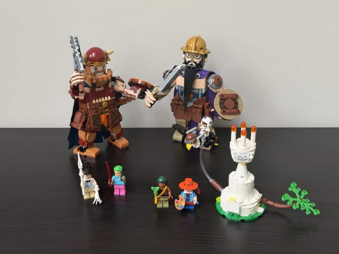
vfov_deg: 30.3
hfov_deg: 39.7
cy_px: 127
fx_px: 470
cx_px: 170
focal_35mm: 48
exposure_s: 1/60
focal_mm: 6.76
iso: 100
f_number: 1.78
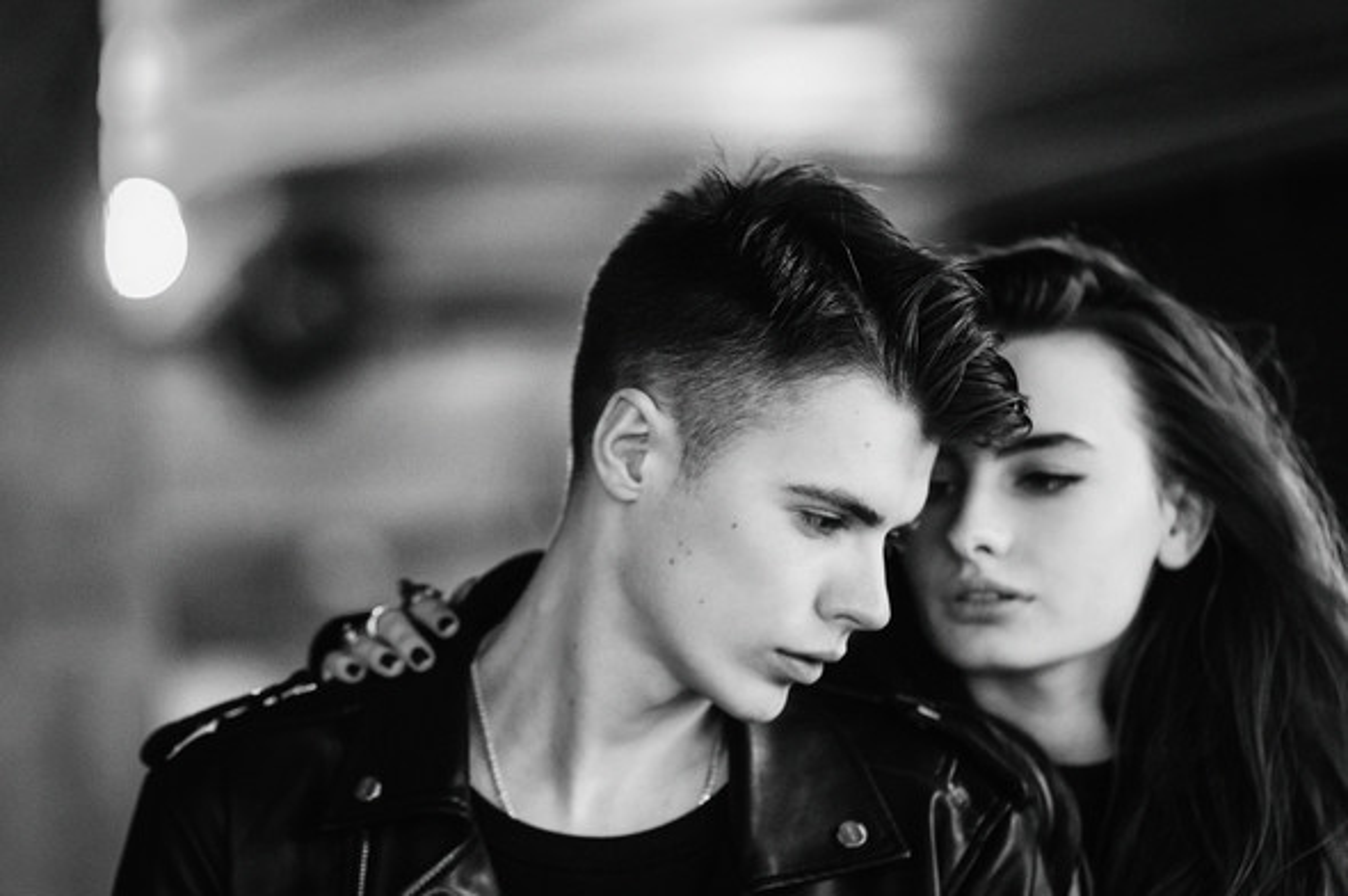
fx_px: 4769
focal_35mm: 128
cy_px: 448
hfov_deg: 16.1
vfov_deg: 10.7
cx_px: 674
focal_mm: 85
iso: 400
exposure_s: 1/160
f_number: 1.8
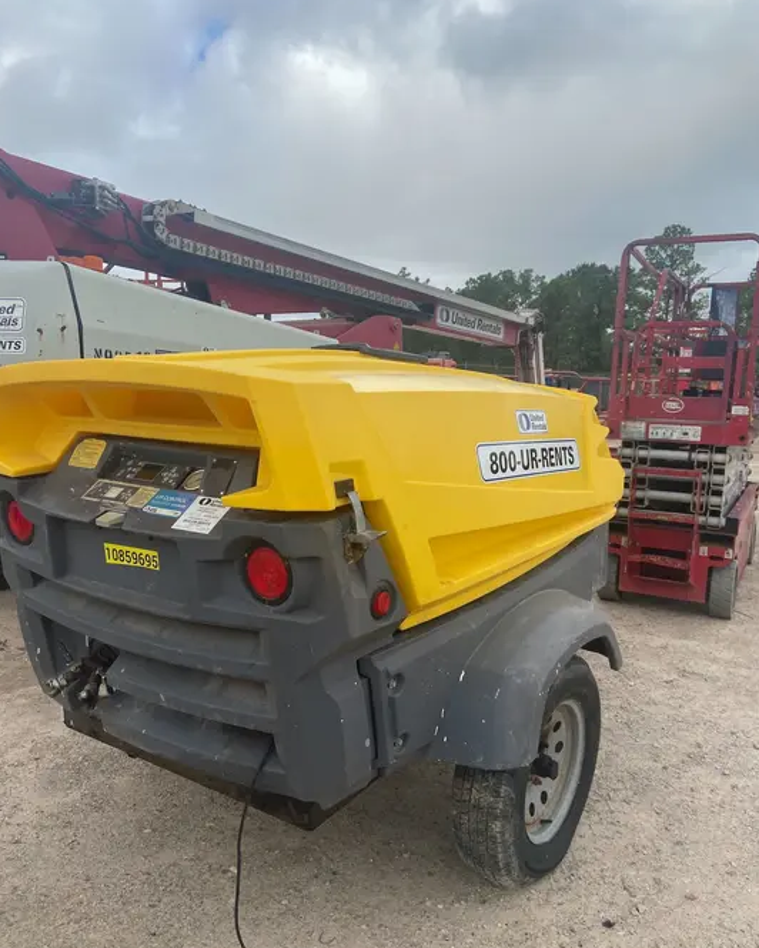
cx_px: 375
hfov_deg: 51.6
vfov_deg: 62.2
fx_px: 786
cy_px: 488
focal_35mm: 28
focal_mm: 4.25
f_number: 1.8
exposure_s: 1/1808
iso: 32
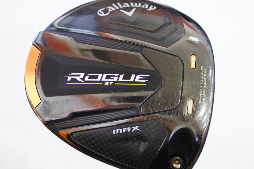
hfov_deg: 37.5
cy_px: 87
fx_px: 374
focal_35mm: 53
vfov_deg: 25.5
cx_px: 126
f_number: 2
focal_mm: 18.5
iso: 800
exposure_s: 1/125
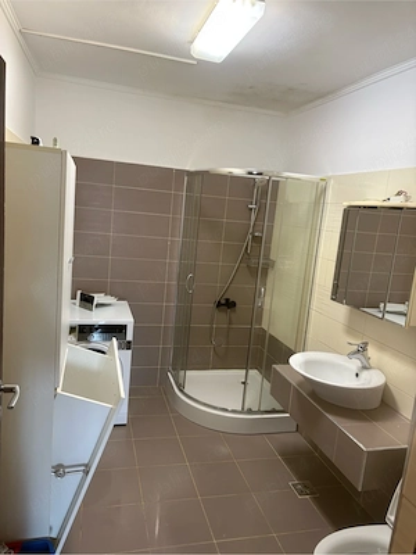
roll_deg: -4.8
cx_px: 208
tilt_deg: -9.0
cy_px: 278
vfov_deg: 67.3
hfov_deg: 53.1
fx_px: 417
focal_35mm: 26
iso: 200
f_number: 1.6
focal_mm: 5.96
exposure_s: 1/50
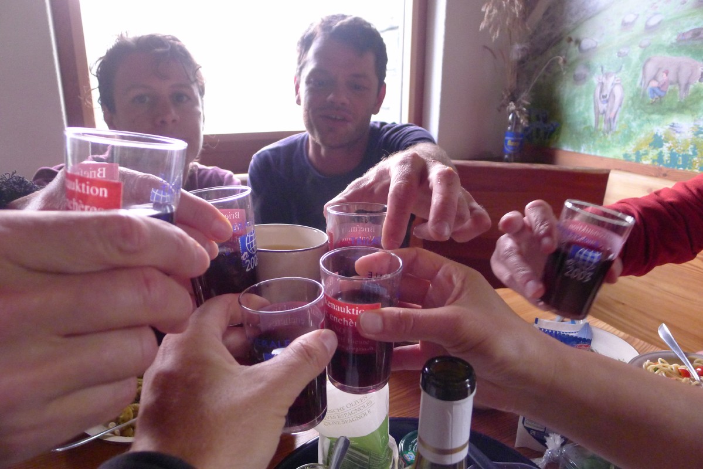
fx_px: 469
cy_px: 234
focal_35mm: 24
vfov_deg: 53.2
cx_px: 352
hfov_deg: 73.7
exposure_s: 1/50
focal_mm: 5.1
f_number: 2
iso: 800
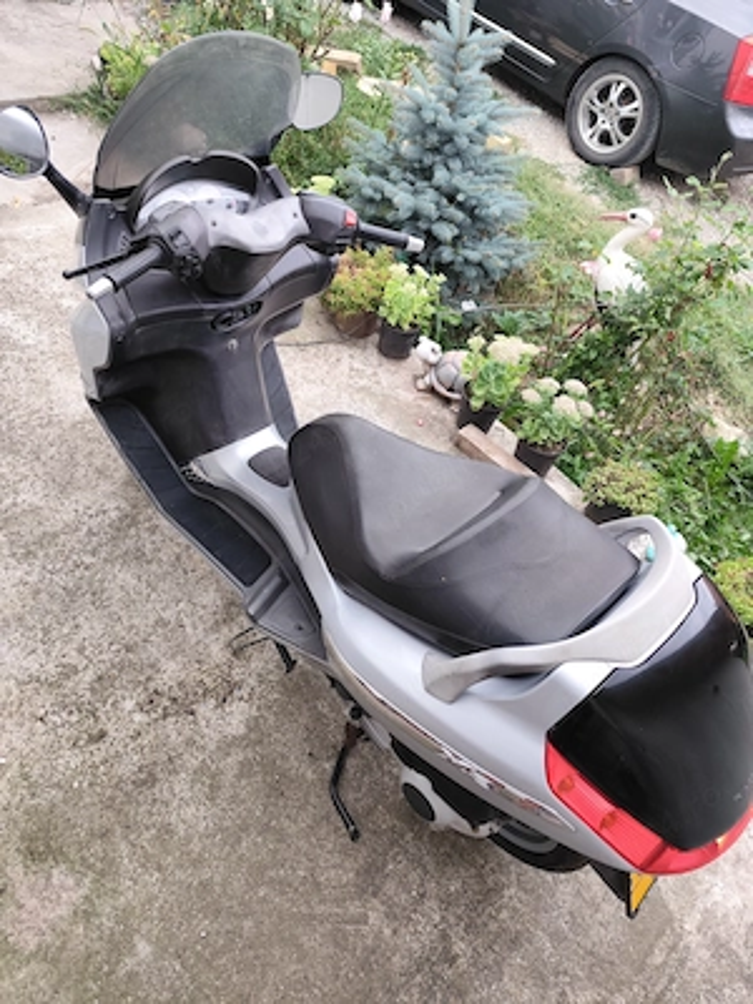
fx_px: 667
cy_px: 502
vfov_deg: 73.9
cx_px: 376
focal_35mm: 23
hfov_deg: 58.9
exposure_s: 1/50
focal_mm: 6.19
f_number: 1.65
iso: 400
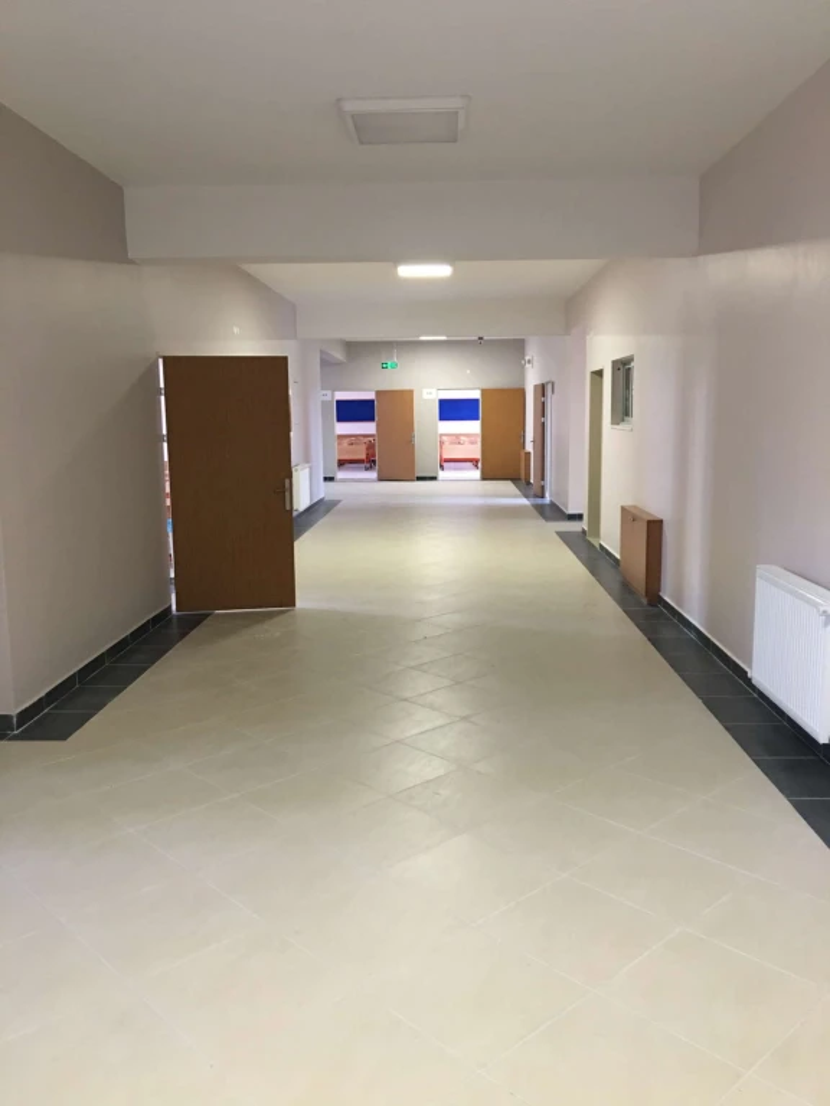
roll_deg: +0.7
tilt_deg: -6.4
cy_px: 553
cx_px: 415
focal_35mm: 29
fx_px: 927
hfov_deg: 48.2
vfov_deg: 61.7
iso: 100
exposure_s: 1/17
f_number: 2.2
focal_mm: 4.15
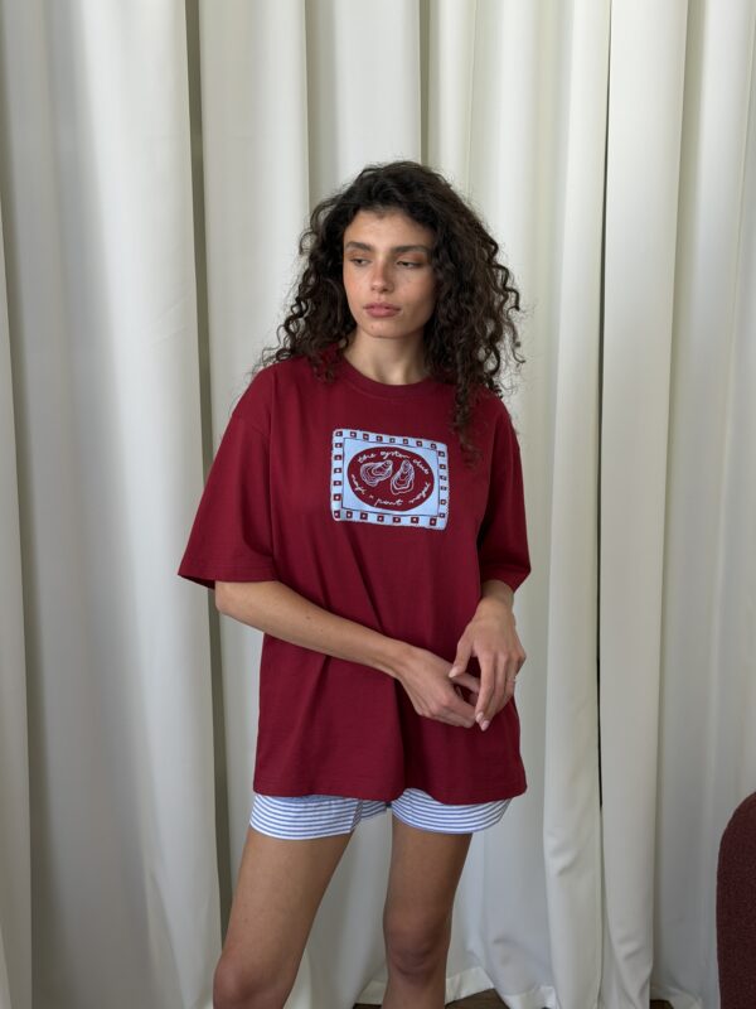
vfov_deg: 39.7
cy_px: 504
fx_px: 1398
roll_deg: -1.0
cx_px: 378
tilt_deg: -11.3
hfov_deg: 30.3
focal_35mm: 48
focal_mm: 6.76
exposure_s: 1/63
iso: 100
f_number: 1.78
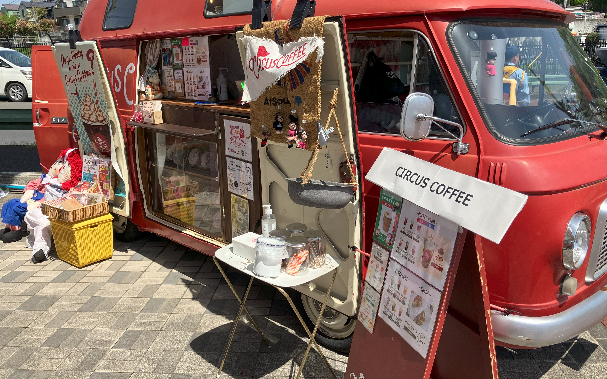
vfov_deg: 41.7
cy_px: 164
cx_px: 304
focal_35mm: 30
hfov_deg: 62.9
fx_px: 496
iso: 32
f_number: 1.8
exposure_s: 1/1946
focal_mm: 3.99
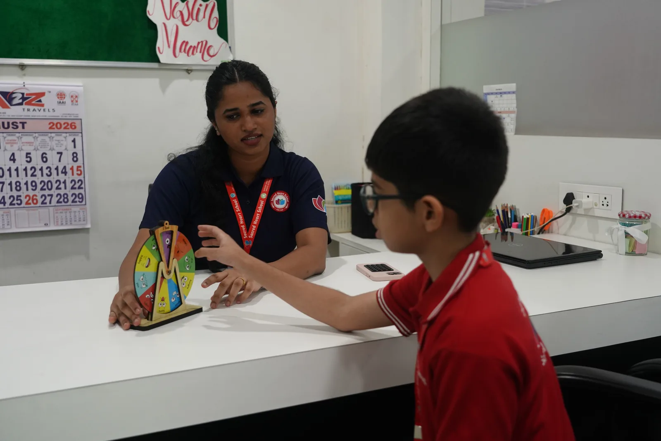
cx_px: 330
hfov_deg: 51.9
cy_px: 220
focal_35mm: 37
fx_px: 679
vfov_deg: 35.9
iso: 2000
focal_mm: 37
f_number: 4
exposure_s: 1/80
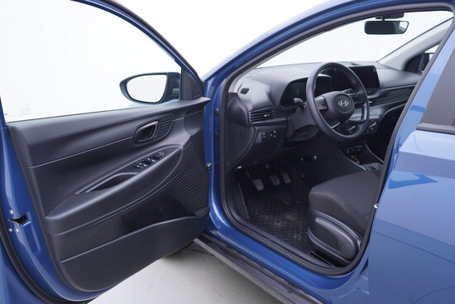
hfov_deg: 53.1
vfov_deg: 36.9
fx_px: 455
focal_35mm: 36
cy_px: 152
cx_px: 228
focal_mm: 24
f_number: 2.8
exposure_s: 1/40
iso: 125
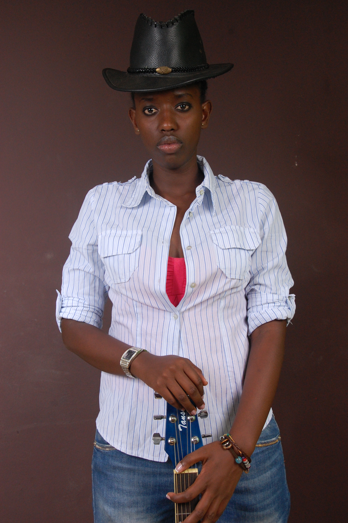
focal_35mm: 51
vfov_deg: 38.9
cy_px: 262
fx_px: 741
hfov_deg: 26.4
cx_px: 174
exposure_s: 1/500
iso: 800
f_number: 8
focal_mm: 34
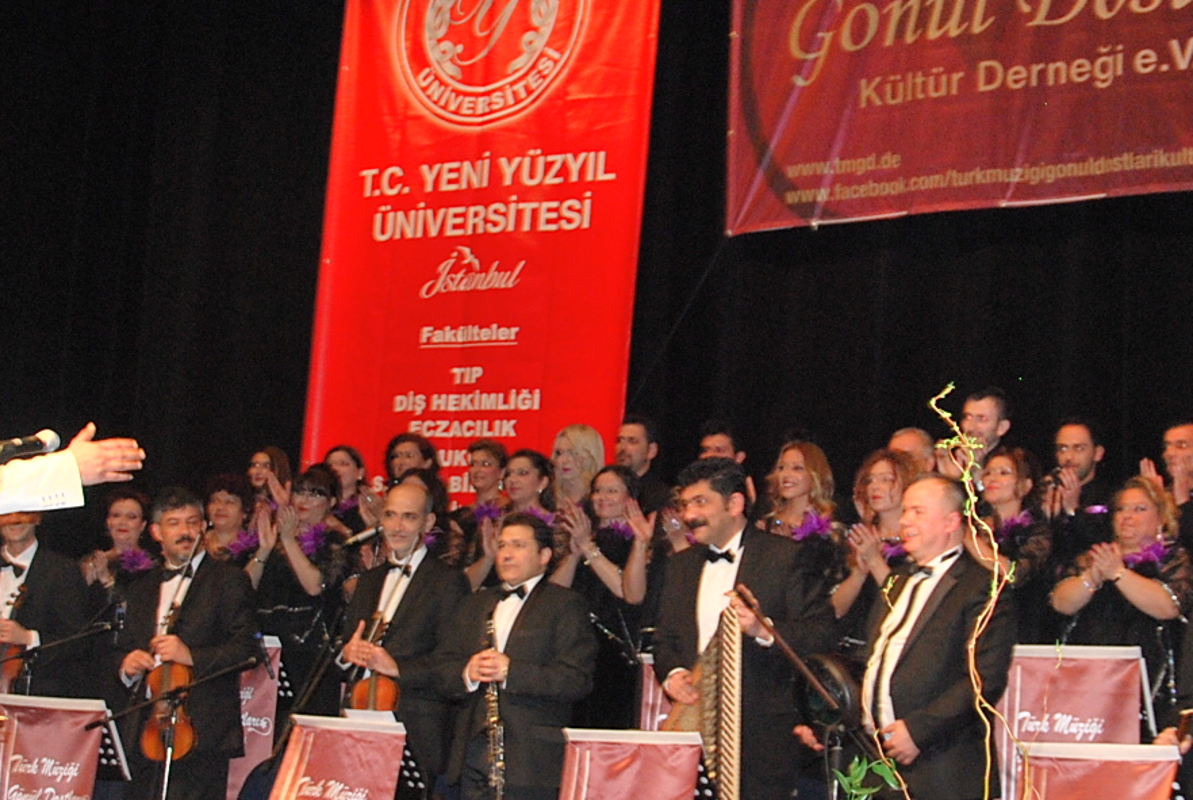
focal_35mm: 79
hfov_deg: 25.6
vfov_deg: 17.3
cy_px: 458
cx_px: 605
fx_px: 2622
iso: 360
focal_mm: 24
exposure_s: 1/60
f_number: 4
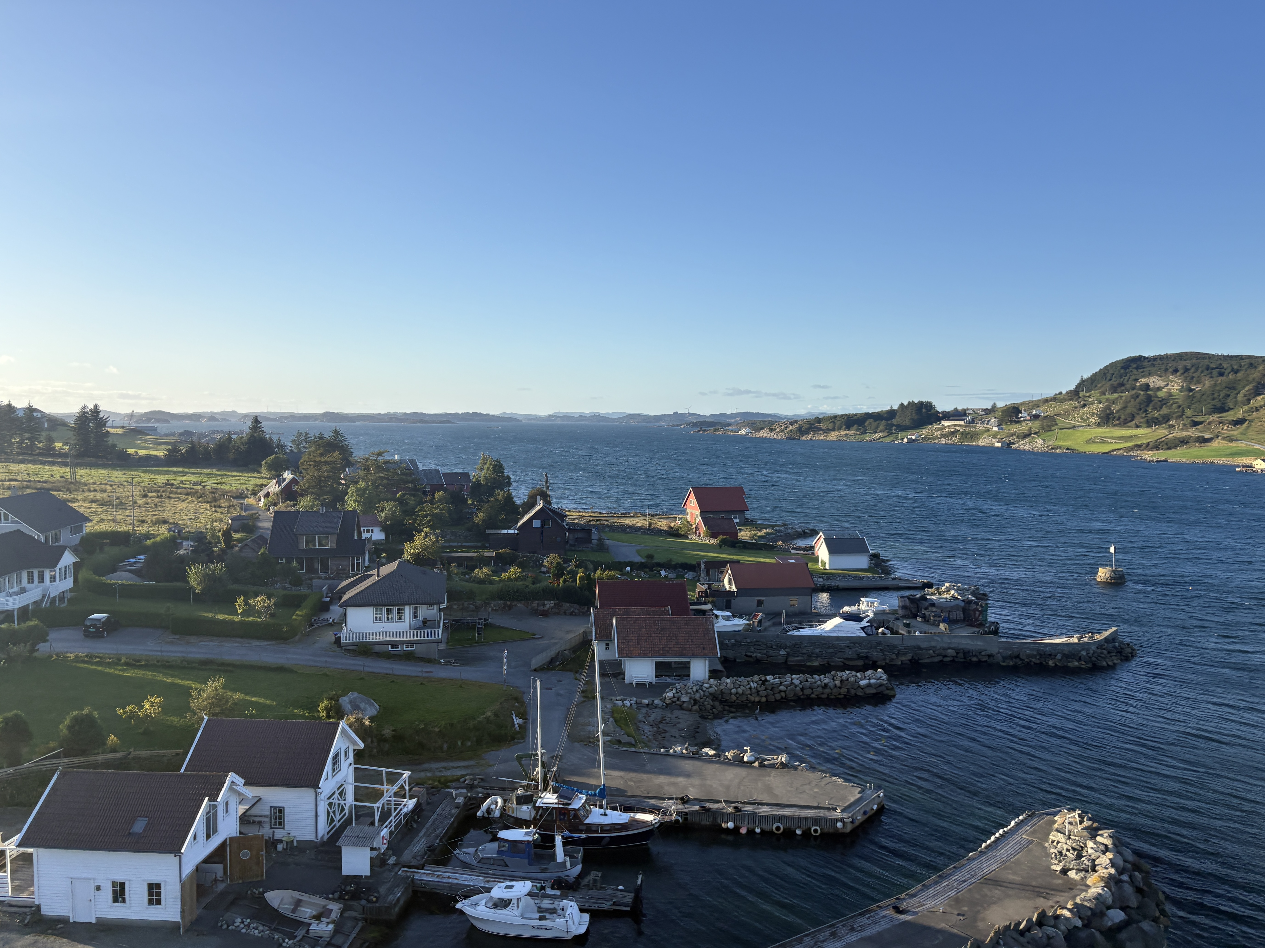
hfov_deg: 67.3
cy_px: 474
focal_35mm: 26
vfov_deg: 53.1
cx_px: 632
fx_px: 950
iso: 50
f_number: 1.6
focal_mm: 5.96
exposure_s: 1/873
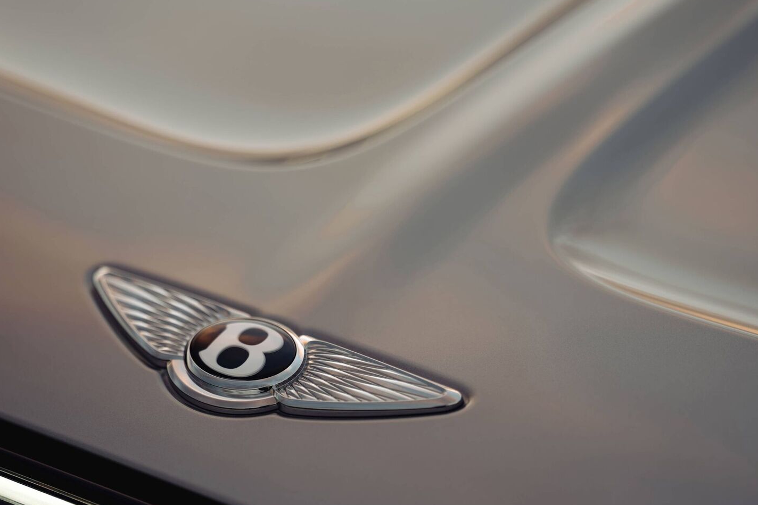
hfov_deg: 11.3
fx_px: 3831
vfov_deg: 7.5
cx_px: 373
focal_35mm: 182
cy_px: 308
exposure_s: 1/160
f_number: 2
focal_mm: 135
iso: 160
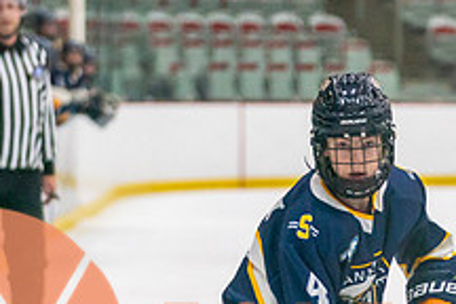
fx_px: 4142
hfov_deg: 6.3
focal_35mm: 327
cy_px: 304
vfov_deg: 4.2
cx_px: 388
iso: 3200
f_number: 2.8
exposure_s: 1/1250
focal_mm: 103
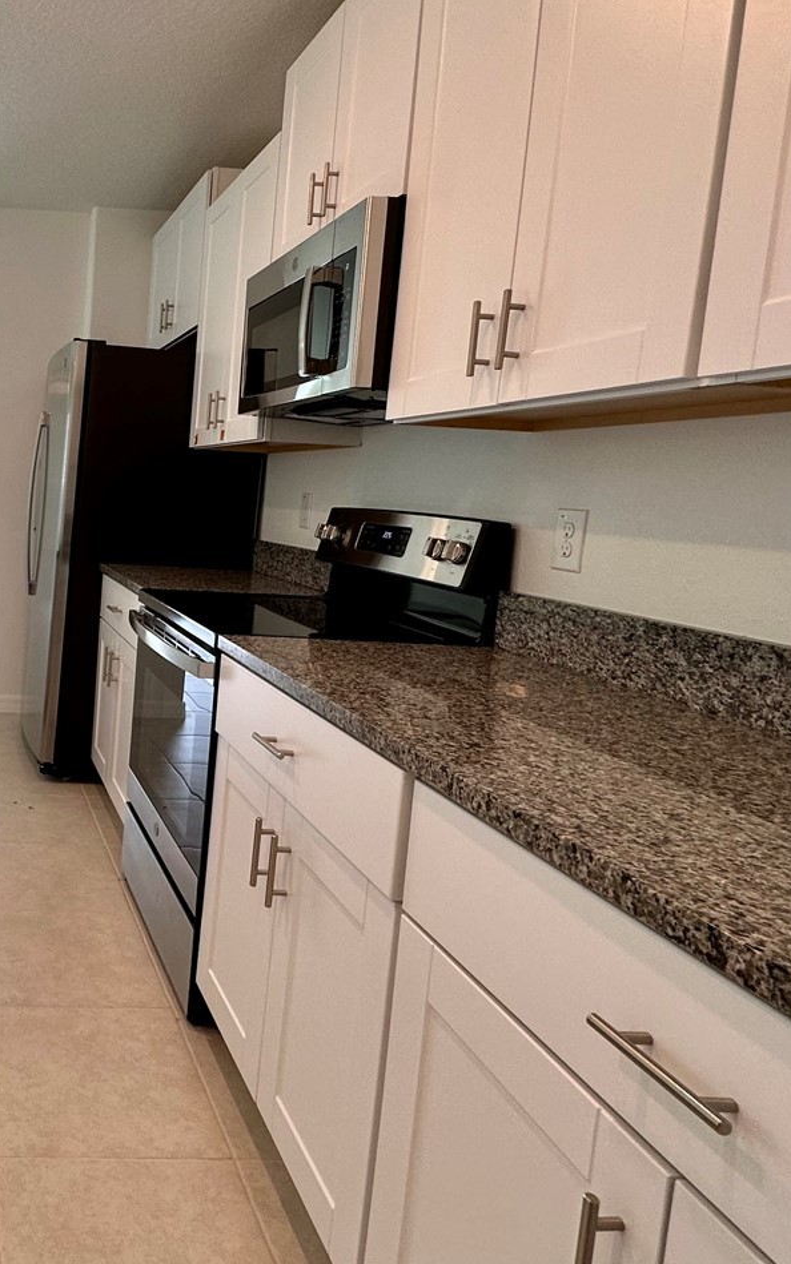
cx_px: -5
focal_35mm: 25
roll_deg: -2.8
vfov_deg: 72.3
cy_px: 561
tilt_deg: -5.8
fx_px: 862
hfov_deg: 42.4
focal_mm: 2.22
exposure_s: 1/120
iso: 100
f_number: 2.2
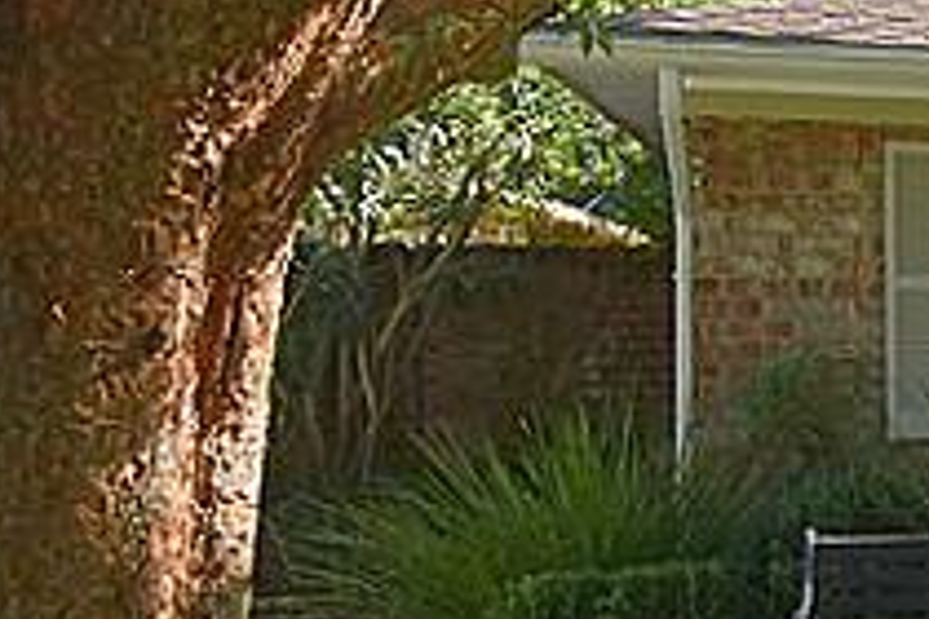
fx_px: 1884
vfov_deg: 18.7
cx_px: 1986
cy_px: 352
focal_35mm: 73
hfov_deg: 17.2
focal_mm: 10
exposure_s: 1/250
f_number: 8
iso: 250
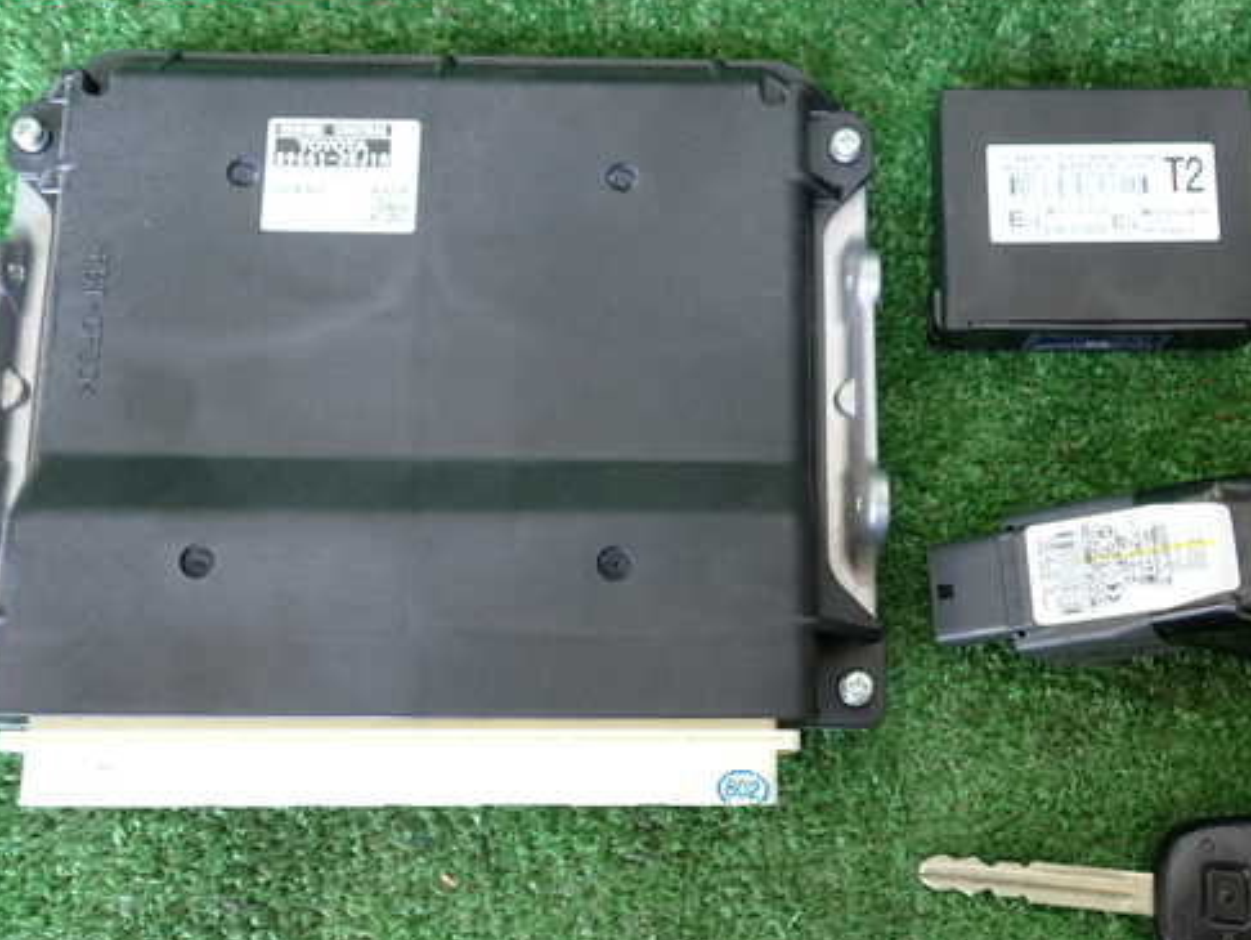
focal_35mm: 37
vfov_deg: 38.6
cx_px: 710
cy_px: 525
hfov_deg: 50.0
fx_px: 1338
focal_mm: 5.4
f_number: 2.3
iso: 200
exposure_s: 1/40
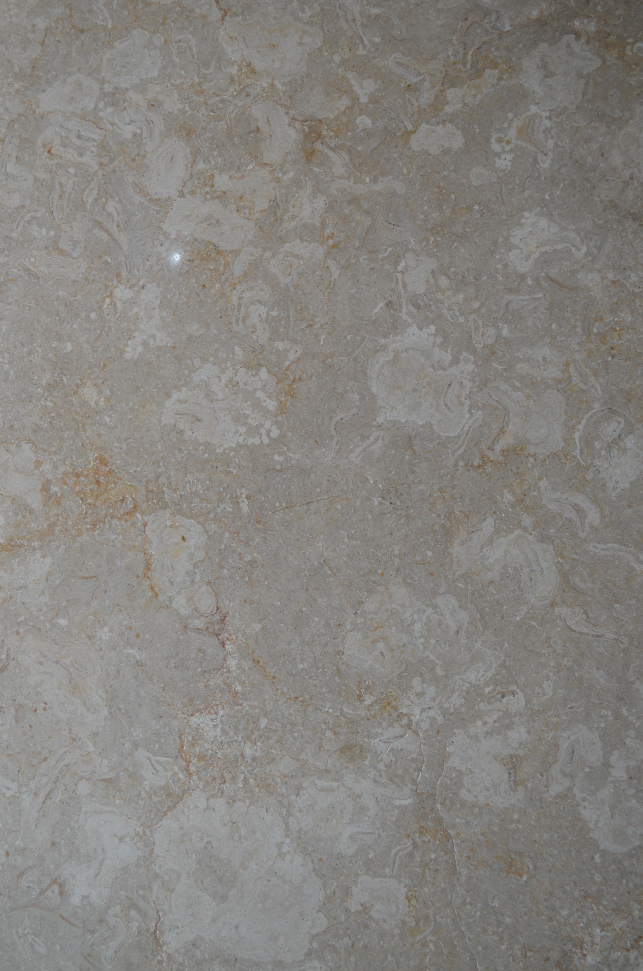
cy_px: 486
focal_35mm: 36
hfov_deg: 36.7
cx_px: 322
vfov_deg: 53.2
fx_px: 969
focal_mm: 24
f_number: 5
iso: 400
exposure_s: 1/100
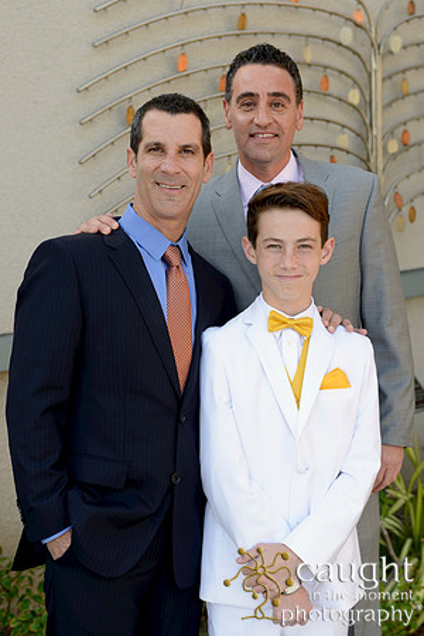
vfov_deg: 32.4
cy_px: 318
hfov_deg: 21.9
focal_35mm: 62
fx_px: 1095
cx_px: 212
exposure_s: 1/160
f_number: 5
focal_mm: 62
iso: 200
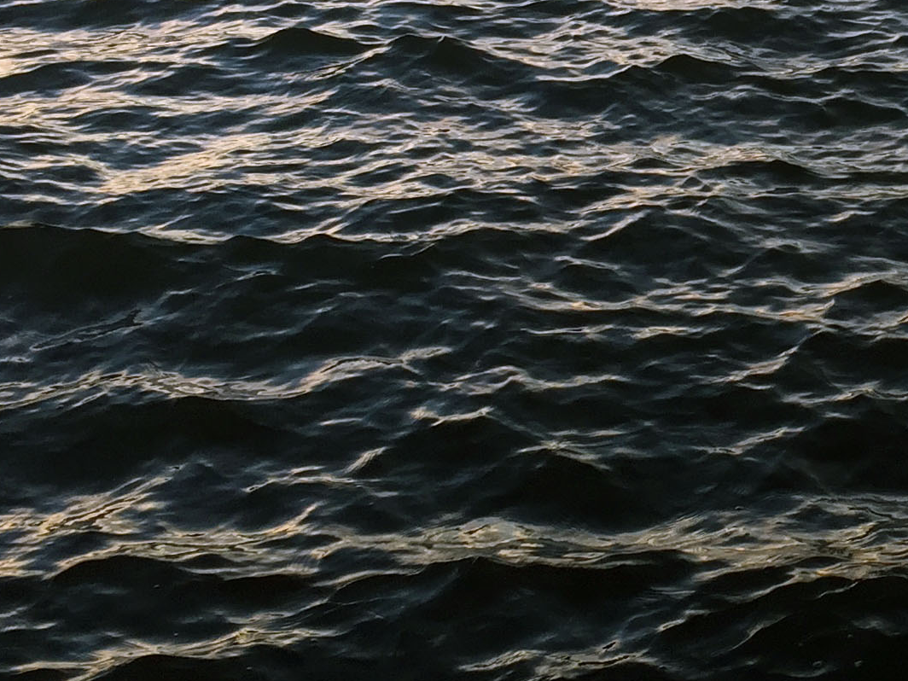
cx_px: 943
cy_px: 91
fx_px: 2335
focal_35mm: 89
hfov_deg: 21.1
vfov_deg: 16.4
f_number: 2.2
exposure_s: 1/120
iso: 50
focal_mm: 4.15
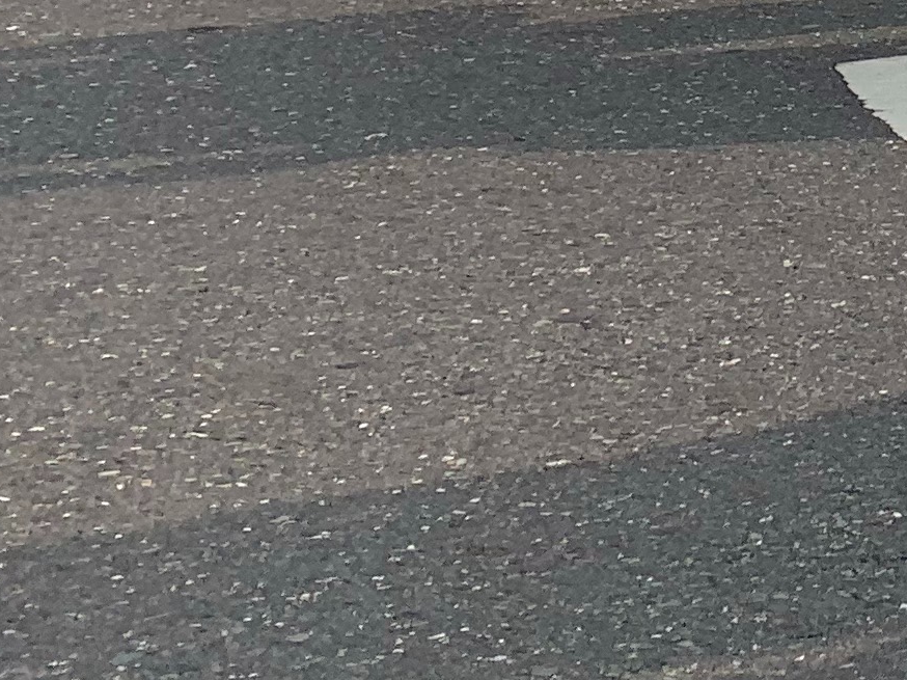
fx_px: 3143
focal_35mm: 120
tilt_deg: -1.6
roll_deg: -2.3
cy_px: -540
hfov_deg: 13.5
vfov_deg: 11.5
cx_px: 1946
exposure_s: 1/3401
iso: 25
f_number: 1.8
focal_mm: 4.25
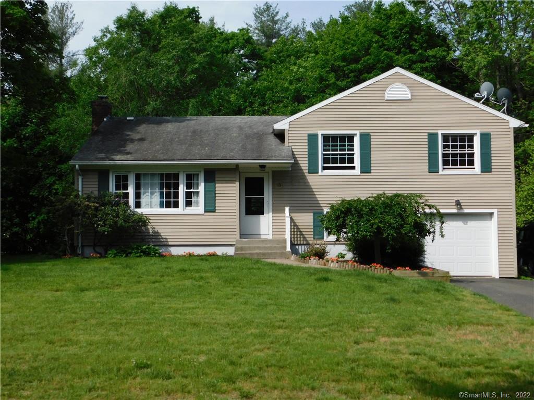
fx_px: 694
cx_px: 267
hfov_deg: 42.1
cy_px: 200
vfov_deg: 32.2
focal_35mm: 45
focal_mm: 8
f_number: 3.7
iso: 125
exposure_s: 1/1250
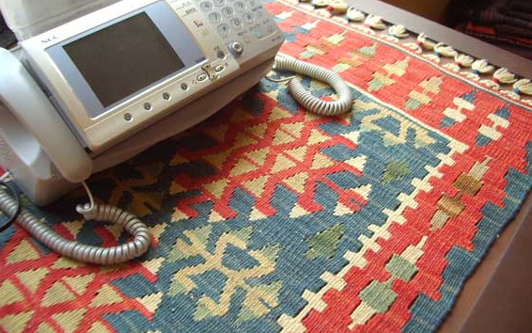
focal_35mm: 38
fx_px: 551
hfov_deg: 51.5
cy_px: 140
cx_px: 260
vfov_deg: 33.5
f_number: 2.6
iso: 100
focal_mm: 5.8
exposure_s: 1/50
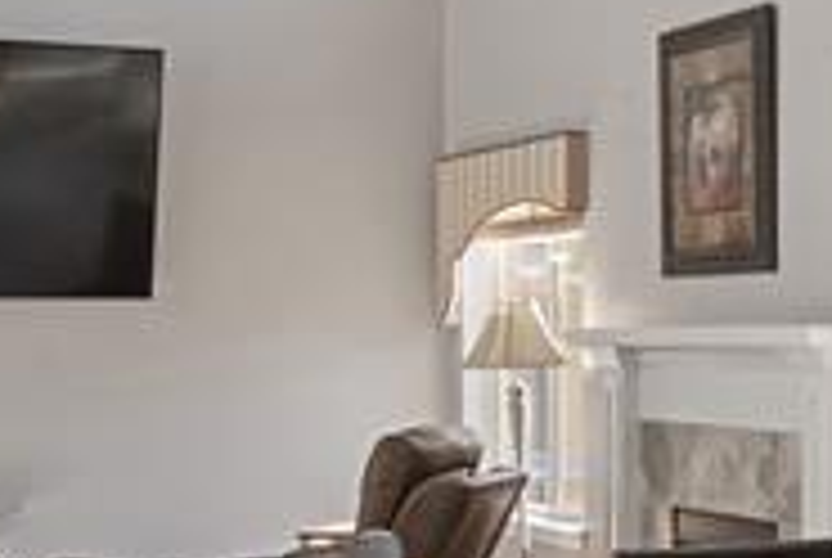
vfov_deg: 14.6
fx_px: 2176
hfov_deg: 20.4
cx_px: 967
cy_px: 394
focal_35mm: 94
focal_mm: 17
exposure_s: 1/13
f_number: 9
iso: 320
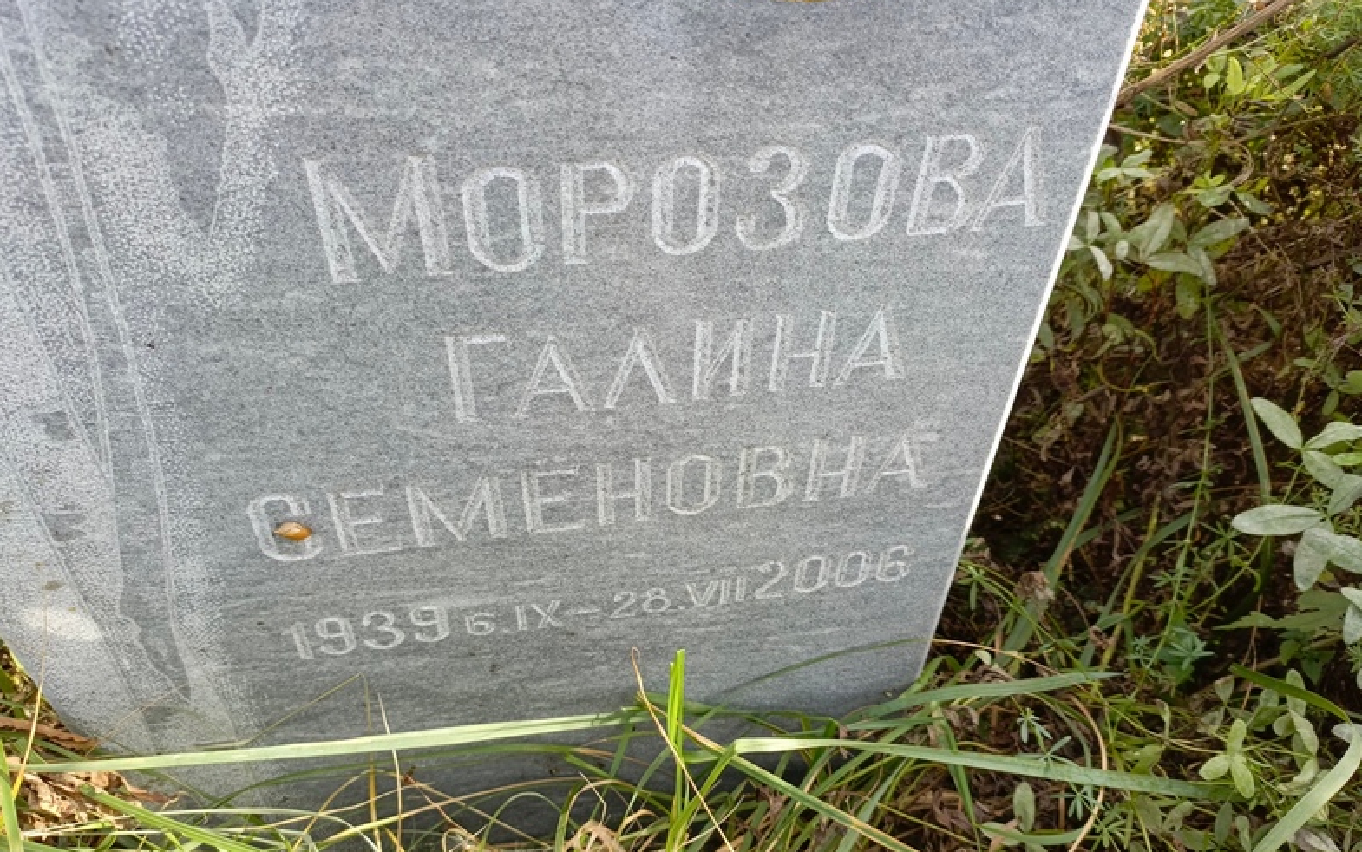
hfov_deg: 68.4
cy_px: 472
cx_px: 677
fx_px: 1002
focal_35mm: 27
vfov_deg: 46.0
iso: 112
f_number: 1.69
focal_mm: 4.76
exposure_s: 1/202
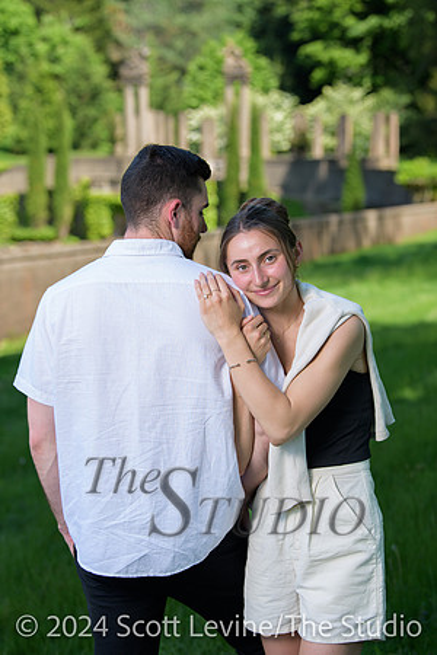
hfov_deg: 15.9
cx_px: 218
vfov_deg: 23.6
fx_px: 1566
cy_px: 328
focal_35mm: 86
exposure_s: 1/250
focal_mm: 86
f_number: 4
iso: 125
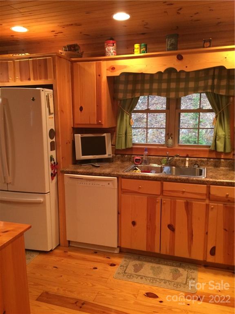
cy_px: 157
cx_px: 118
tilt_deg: -13.2
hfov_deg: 48.2
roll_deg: +1.1
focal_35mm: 29
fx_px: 262
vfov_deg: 61.7
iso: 160
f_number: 2.2
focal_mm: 4.15
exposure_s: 1/30
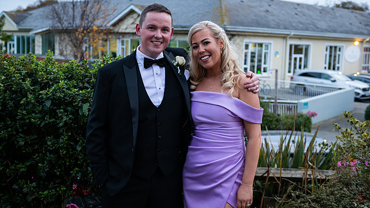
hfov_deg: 43.7
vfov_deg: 25.4
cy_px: 92
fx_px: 461
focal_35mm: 47
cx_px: 188
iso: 800
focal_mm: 44
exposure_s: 1/160
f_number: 3.5
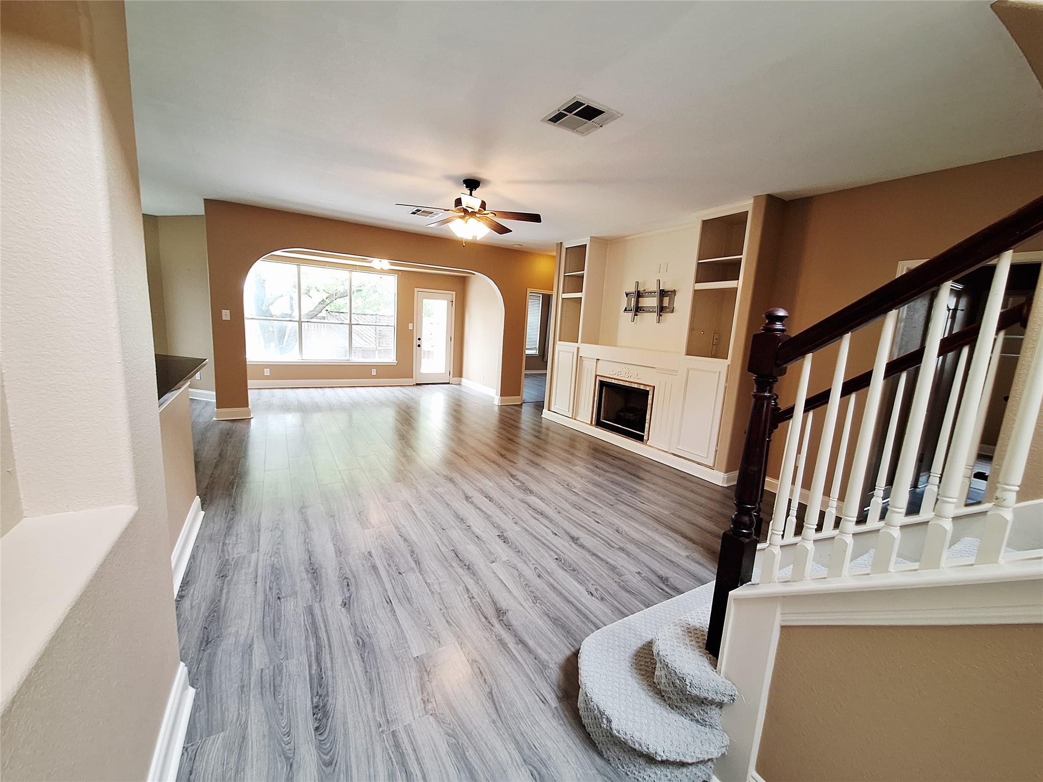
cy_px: 391
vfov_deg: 89.9
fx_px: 392
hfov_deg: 106.2
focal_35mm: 13
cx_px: 522
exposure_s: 1/40
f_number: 2.2
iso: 125
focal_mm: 1.74
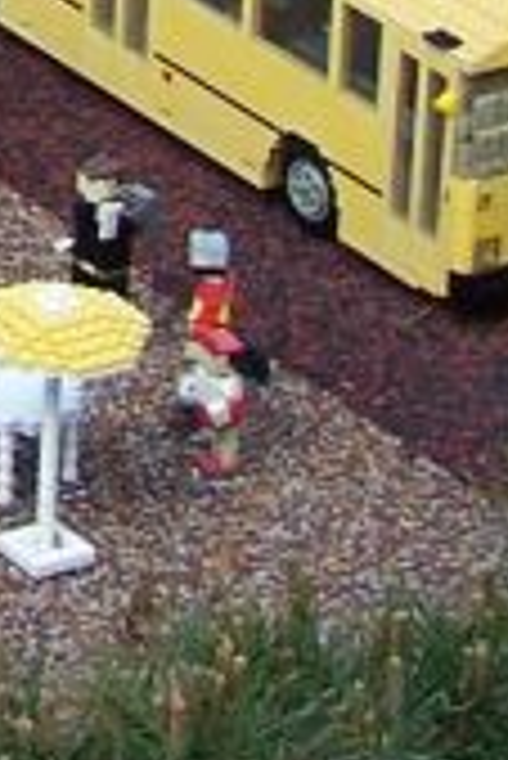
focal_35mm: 302
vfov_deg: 6.6
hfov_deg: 4.4
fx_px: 6379
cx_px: -823
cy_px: -724
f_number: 3
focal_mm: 8
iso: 80
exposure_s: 1/500
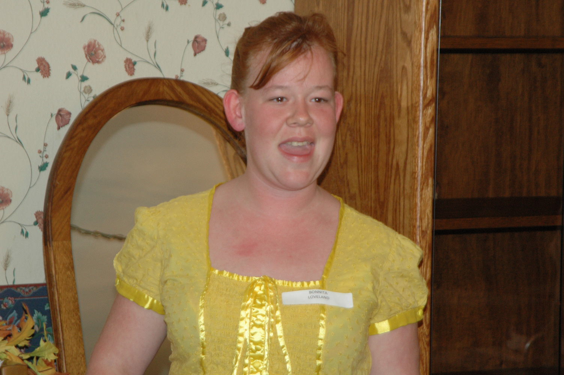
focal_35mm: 153
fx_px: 2395
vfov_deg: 9.0
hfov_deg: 13.4
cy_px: 188
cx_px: 282
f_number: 5.6
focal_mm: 102
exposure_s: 1/60
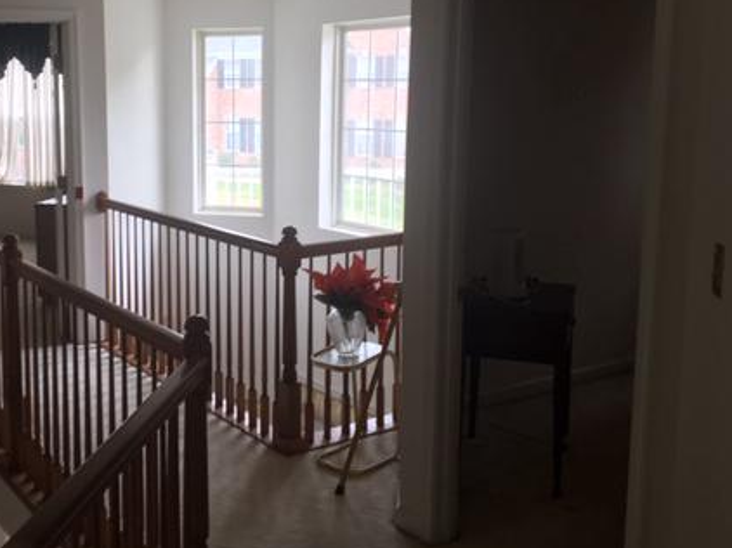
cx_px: 212
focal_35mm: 44
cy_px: 212
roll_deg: +0.6
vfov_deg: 32.7
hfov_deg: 42.1
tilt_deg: -5.6
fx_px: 930
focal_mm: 4.15
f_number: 2.2
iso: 25
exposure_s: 1/40
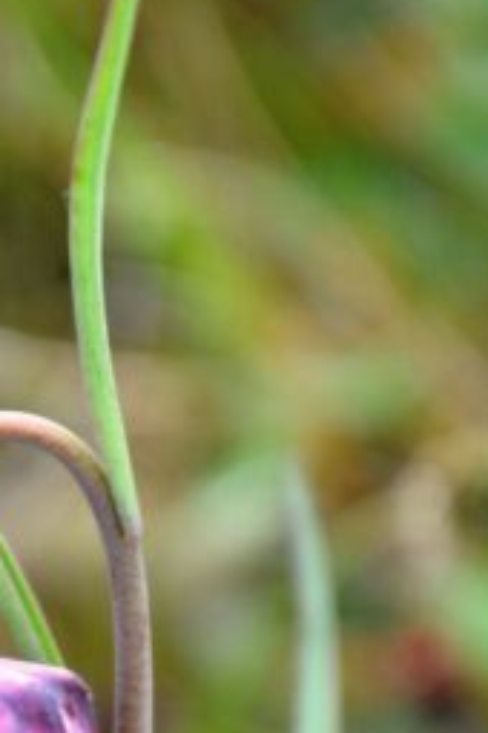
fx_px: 12850
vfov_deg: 3.3
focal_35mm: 632
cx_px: -194
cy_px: 969
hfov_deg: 2.2
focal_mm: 105
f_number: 5.6
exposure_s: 1/125
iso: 200
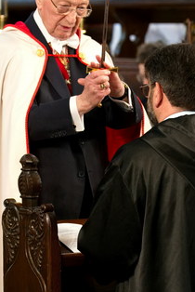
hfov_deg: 7.4
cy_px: 141
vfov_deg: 11.0
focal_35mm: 187
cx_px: 104
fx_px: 1516
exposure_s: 1/320
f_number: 2.8
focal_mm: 98
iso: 8000
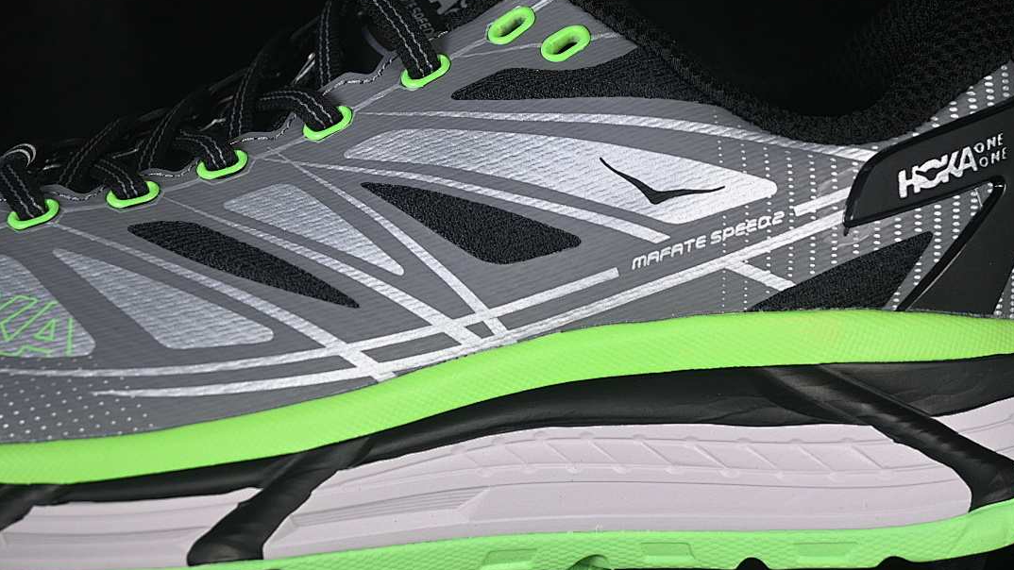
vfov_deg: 15.3
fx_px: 2124
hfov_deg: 26.9
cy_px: 265
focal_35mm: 79
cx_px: 509
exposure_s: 1/60
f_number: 6.3
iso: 160
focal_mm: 50
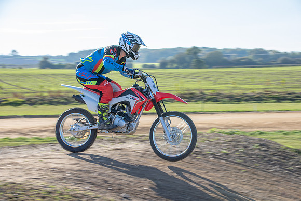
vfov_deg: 12.7
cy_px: 100
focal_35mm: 108
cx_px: 150
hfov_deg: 19.0
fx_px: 901
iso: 200
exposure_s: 1/200
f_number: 10
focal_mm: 70
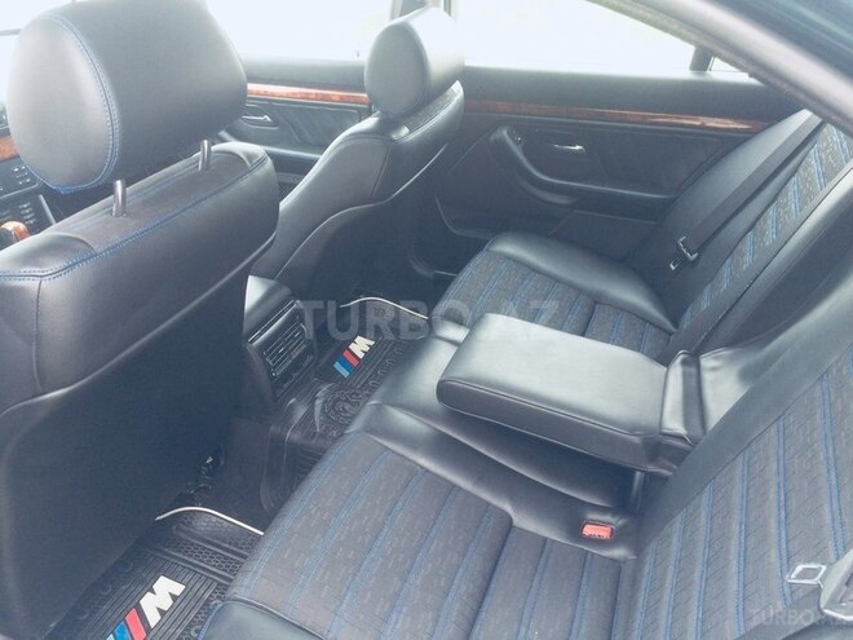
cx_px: 426
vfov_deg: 48.2
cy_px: 320
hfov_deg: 61.7
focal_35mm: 29
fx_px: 715
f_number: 2.2
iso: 40
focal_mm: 4.15
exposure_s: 1/50
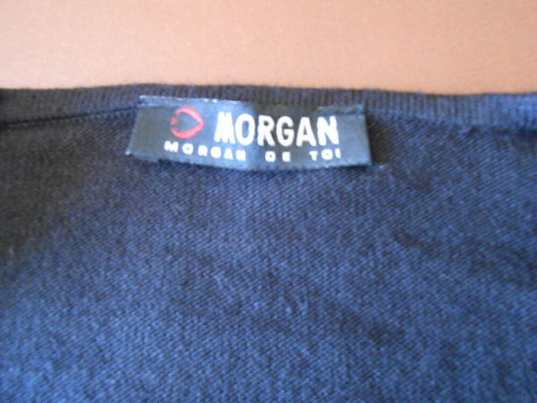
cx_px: 268
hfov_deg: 67.3
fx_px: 403
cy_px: 202
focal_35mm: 26
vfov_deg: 53.1
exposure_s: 1/3
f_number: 3.5
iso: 800
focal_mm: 4.6
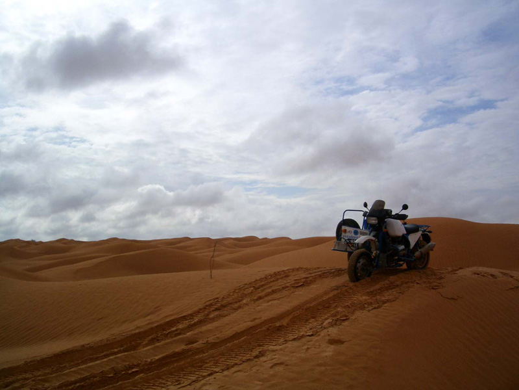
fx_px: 525
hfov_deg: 52.6
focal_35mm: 35
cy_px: 195
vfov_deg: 40.7
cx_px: 260
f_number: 4.3
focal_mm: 5.8
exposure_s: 1/2000
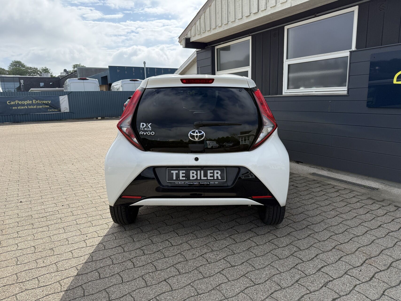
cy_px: 150
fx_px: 278
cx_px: 200
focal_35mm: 24
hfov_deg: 71.6
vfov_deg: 56.8
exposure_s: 1/4673
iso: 100
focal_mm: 6.76
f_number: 1.78
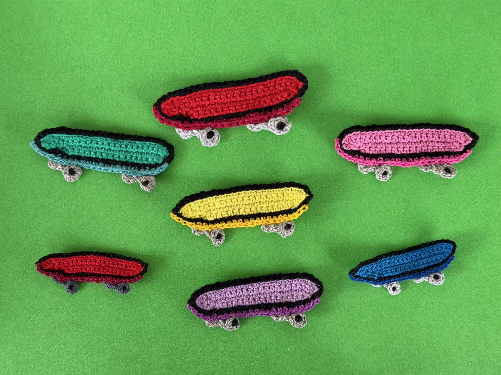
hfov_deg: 39.7
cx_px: 250
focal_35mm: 48
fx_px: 695
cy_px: 188
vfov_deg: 30.3
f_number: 1.8
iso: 50
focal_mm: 6.8
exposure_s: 1/121
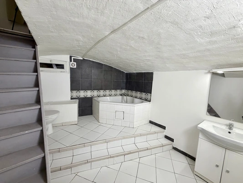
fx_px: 98
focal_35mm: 14
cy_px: 92
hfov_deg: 102.1
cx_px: 122
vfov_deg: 85.7
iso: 200
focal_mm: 2.22
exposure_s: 1/121
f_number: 2.2
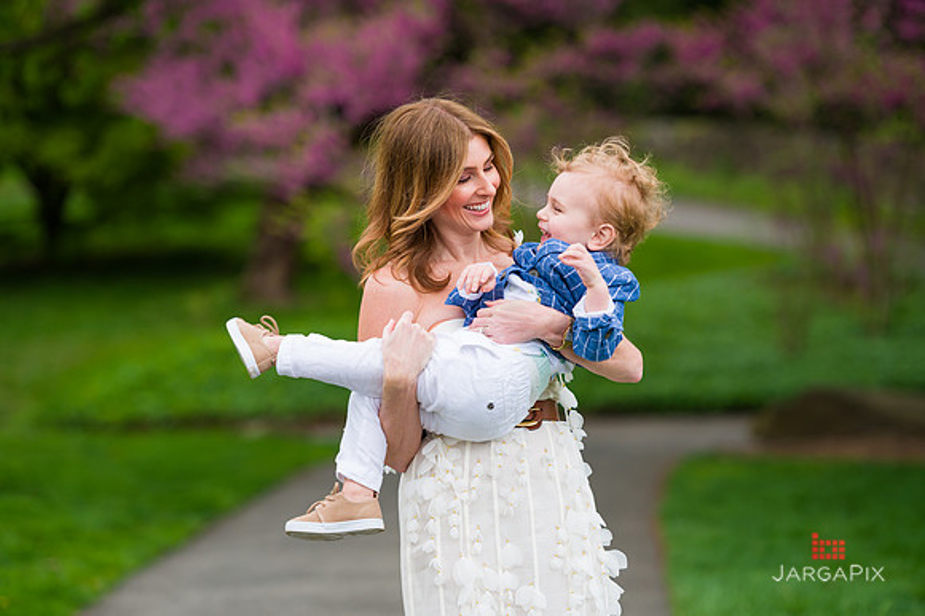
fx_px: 3852
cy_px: 308
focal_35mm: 150
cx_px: 462
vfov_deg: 9.1
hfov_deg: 13.7
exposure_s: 1/800
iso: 200
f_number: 3.5
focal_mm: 150
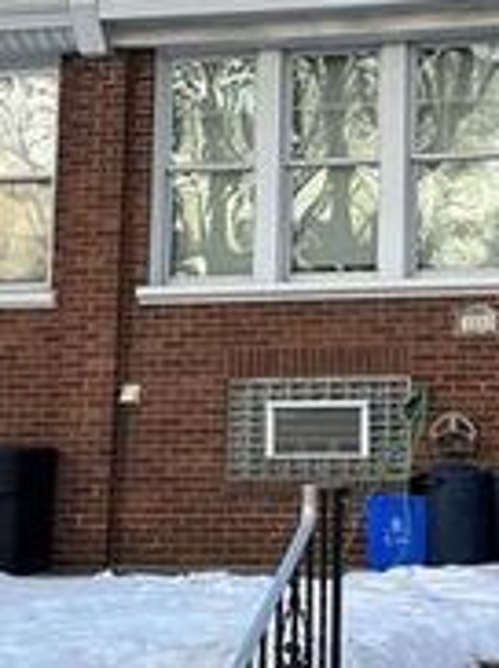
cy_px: 193
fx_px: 1695
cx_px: 477
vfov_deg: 22.1
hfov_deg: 16.5
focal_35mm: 88
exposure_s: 1/121
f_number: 1.78
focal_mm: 6.86
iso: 125
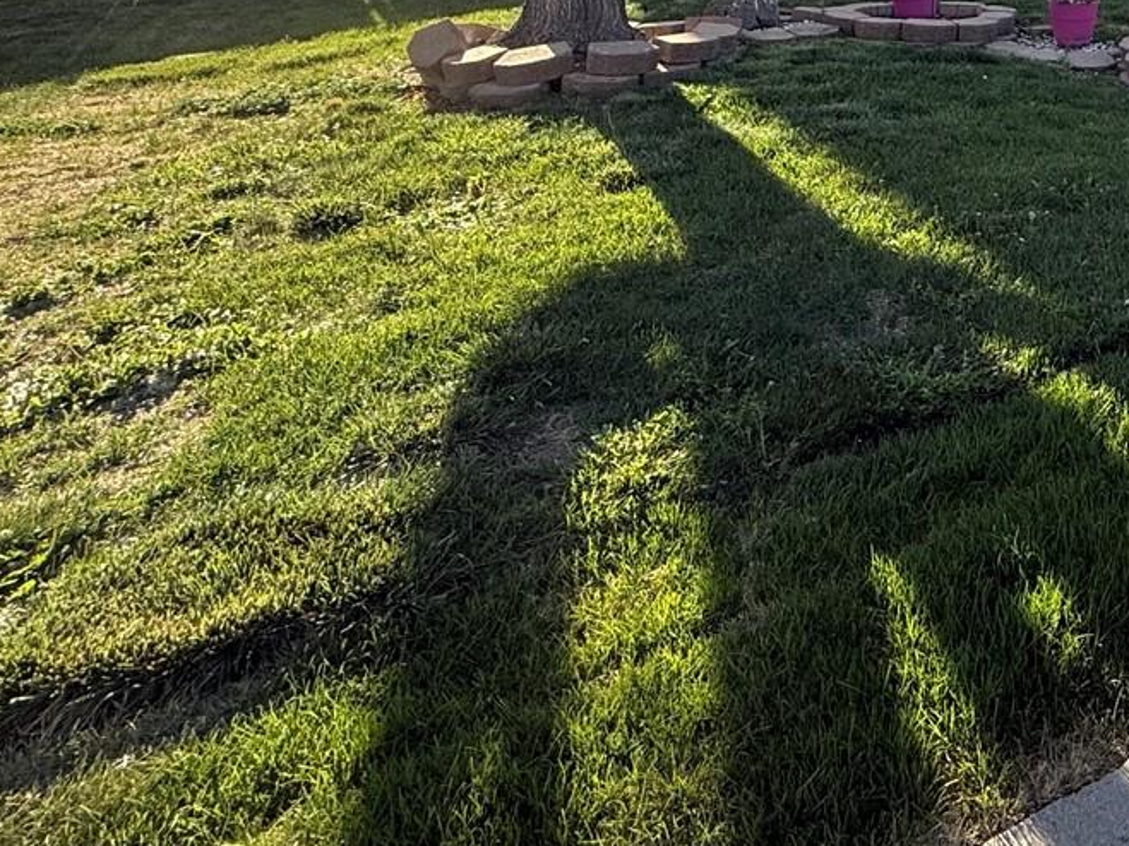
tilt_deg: -1.0
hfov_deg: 42.6
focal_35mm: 34
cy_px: -106
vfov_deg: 35.2
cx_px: 1235
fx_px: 1109
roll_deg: +0.6
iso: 64
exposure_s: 1/569
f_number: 2.2
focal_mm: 2.22
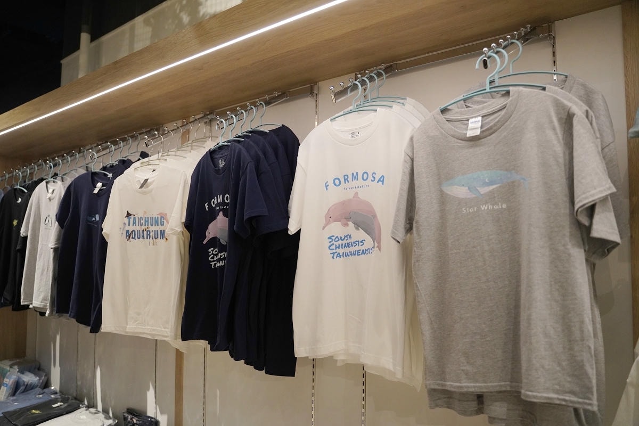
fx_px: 497
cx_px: 320
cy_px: 213
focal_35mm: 28
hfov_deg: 65.5
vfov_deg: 46.4
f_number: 2.8
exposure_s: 1/160
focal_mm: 28
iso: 2000
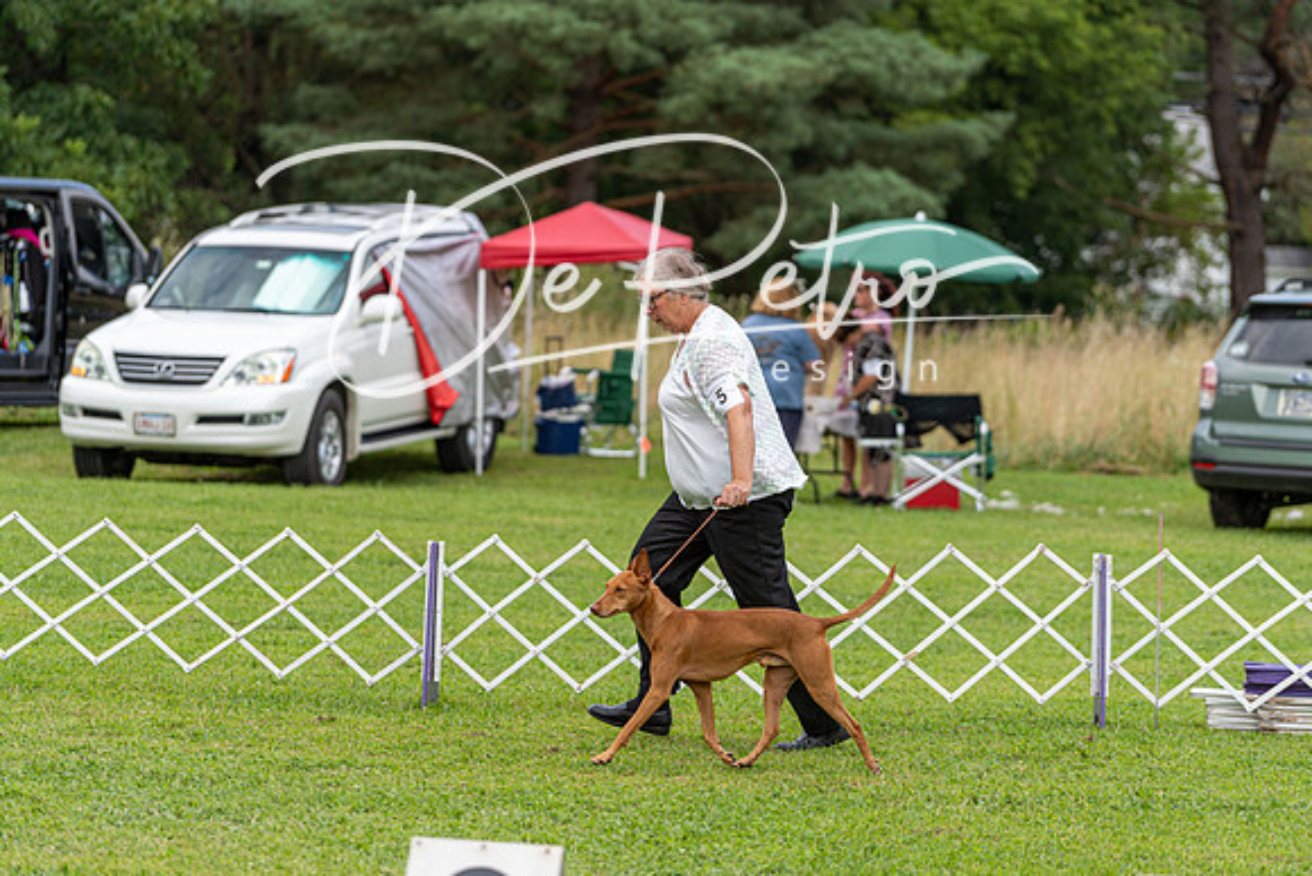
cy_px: 438
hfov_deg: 12.7
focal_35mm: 162
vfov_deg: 8.5
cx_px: 656
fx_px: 5905
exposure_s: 1/1000
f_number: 4
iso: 250
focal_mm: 162
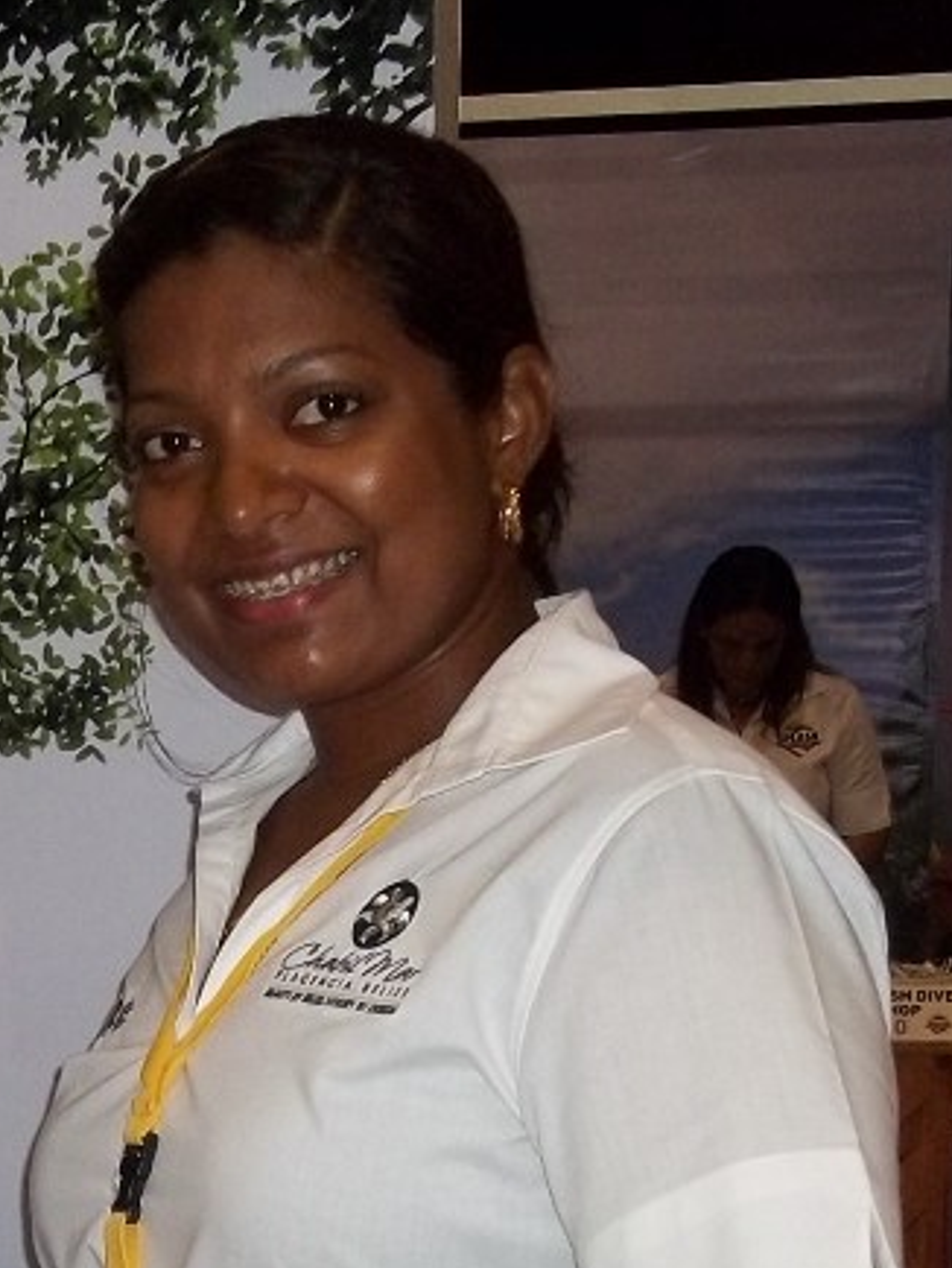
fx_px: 1209
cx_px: 479
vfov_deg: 55.3
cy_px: 628
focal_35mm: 33
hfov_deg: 43.0
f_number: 2.9
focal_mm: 5.7
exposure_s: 1/30
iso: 160
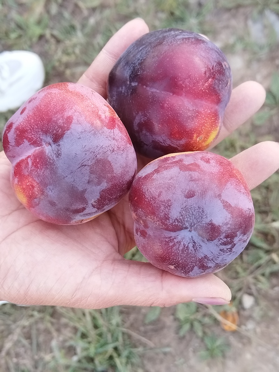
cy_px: 186
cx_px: 140
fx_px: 570
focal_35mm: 53
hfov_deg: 27.5
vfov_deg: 36.2
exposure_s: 1/100
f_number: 1.9
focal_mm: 4.95
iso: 310
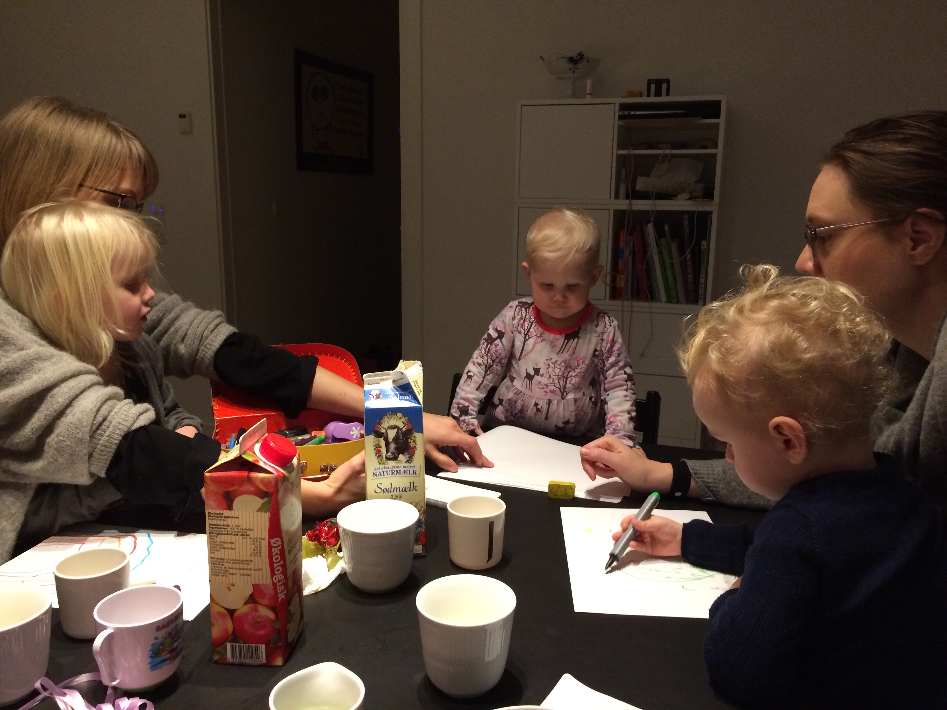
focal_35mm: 29
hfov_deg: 61.7
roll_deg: -1.7
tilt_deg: -12.7
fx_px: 793
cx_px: 474
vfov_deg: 48.2
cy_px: 355
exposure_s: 1/33
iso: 320
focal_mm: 4.15
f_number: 2.2
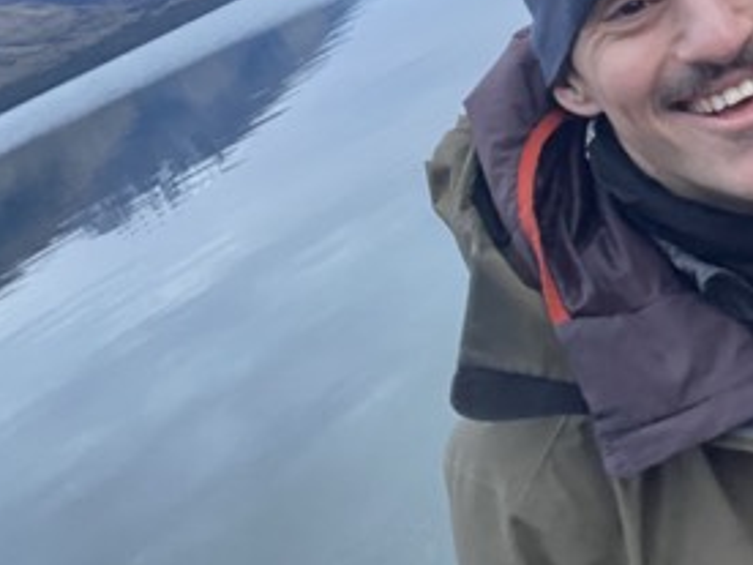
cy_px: 3
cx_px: 748
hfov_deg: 34.8
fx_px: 1088
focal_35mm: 50
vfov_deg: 27.5
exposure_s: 1/35
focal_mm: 2.71
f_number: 2.2
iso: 400
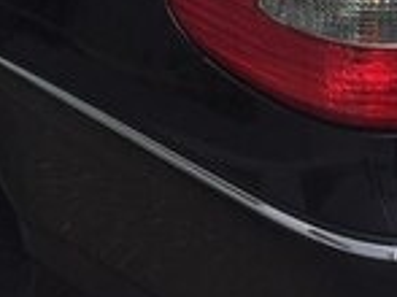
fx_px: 1490
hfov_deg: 15.1
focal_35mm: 130
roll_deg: +3.0
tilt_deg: -19.9
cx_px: 321
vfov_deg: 10.7
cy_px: -234
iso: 32
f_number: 2.2
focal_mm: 4.15
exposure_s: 1/842
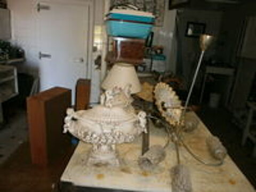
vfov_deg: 51.4
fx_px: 200
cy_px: 96
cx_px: 128
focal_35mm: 27
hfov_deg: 65.3
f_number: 2.9
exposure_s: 1/30
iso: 125
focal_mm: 4.8
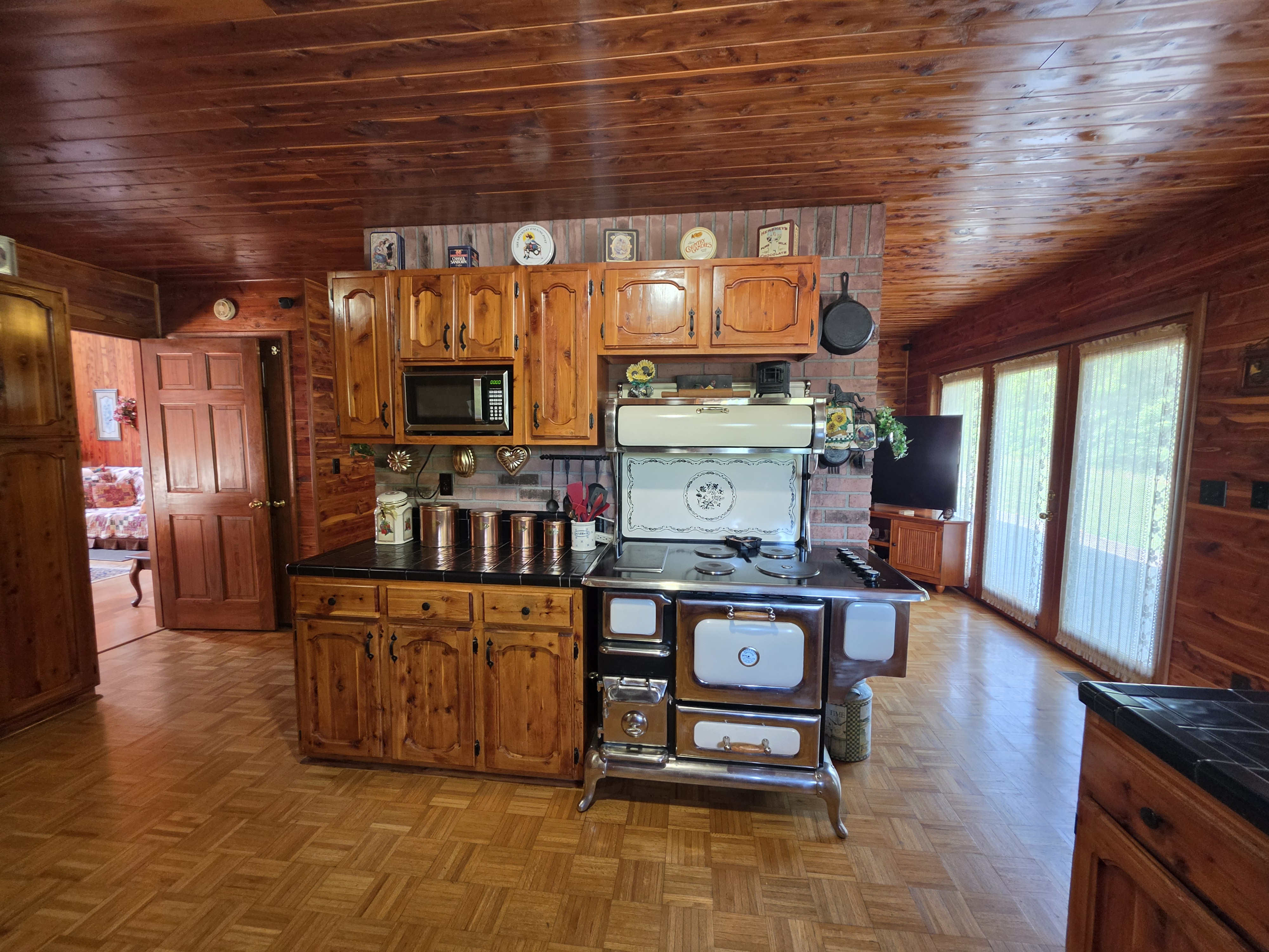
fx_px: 477
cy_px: 476
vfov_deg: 89.9
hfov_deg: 106.2
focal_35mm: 13
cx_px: 634
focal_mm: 2.2
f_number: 1.9
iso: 250
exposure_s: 1/60
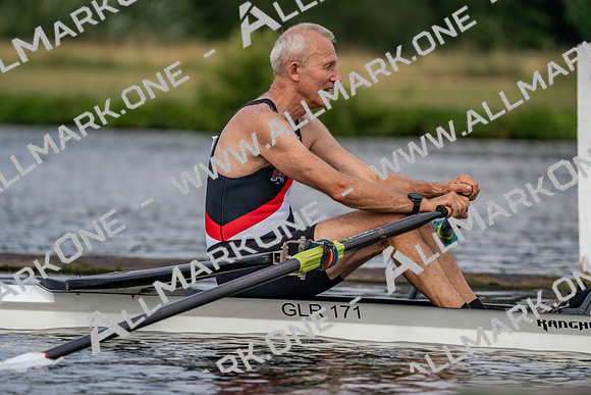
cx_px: 296
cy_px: 198
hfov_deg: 5.4
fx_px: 6272
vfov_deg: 3.6
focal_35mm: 382
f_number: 6.3
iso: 320
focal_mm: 382
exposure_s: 1/1600
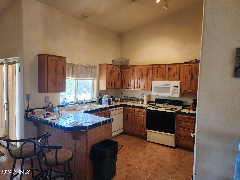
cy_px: 90
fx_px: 159
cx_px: 120
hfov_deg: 73.9
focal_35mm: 23
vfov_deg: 58.9
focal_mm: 6.4
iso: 500
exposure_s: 1/120
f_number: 1.8
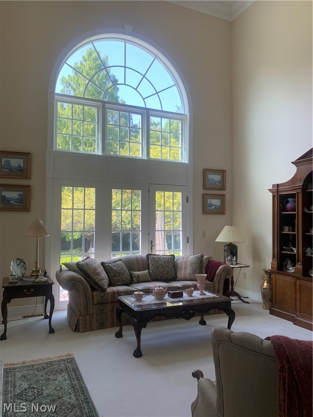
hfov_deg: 53.1
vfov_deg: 67.3
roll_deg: -0.7
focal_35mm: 26
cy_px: 208
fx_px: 313
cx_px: 156
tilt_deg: +3.4
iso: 32
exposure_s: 1/122
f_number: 1.8
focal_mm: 4.25
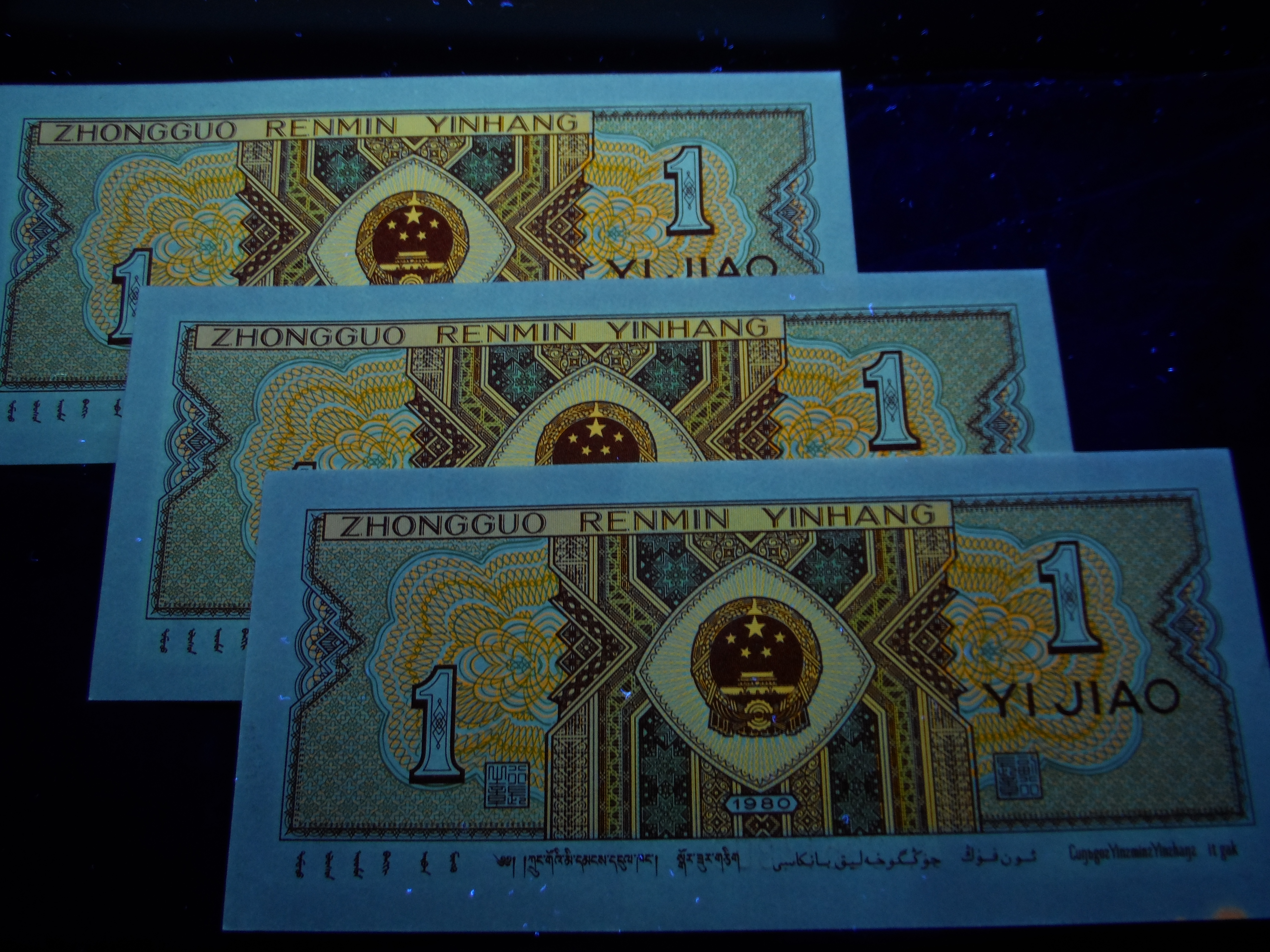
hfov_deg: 56.8
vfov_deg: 44.2
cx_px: 635
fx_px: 1174
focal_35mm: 32
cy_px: 476
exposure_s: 1
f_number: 3.4
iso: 80
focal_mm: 5.3
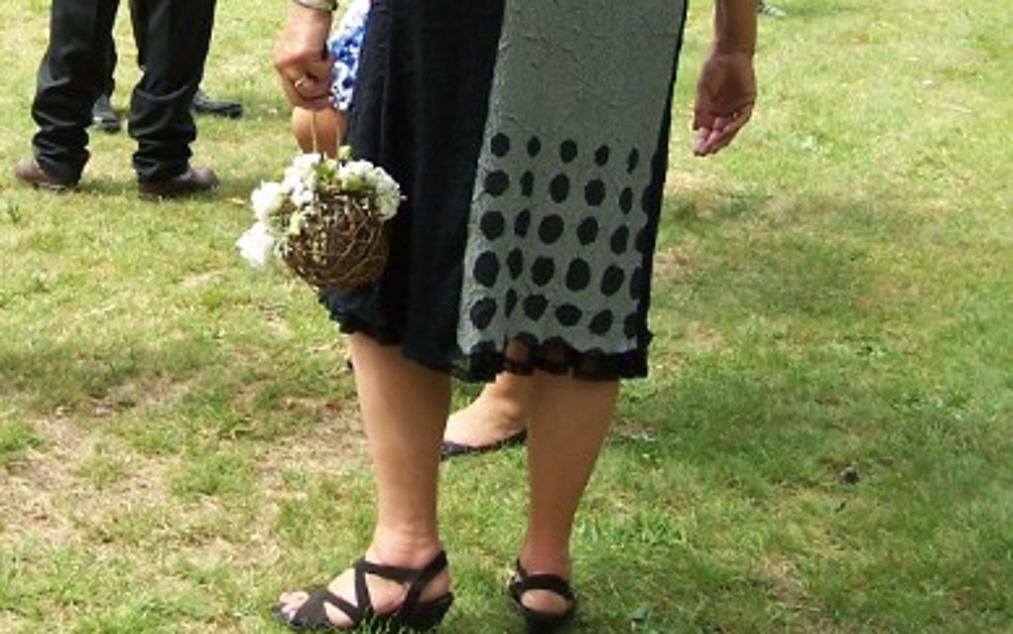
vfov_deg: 15.3
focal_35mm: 83
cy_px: -78
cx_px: 180
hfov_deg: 24.5
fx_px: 2293
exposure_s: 1/250
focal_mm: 6.3
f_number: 2.8
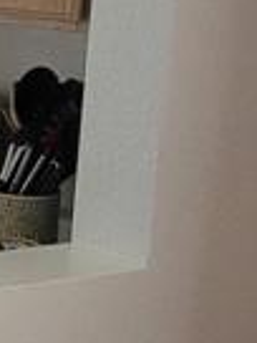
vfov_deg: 19.8
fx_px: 970
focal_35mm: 98
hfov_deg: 10.2
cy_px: 71
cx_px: -547
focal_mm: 2.2
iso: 400
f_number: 2.2
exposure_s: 1/60
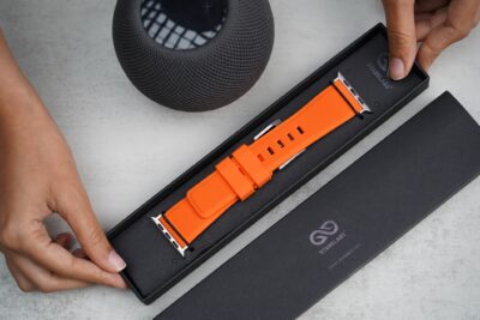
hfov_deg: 27.0
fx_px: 1000
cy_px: 160
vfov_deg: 18.2
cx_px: 240
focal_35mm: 75
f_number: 4
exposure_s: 1/160
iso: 1250
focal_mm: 75
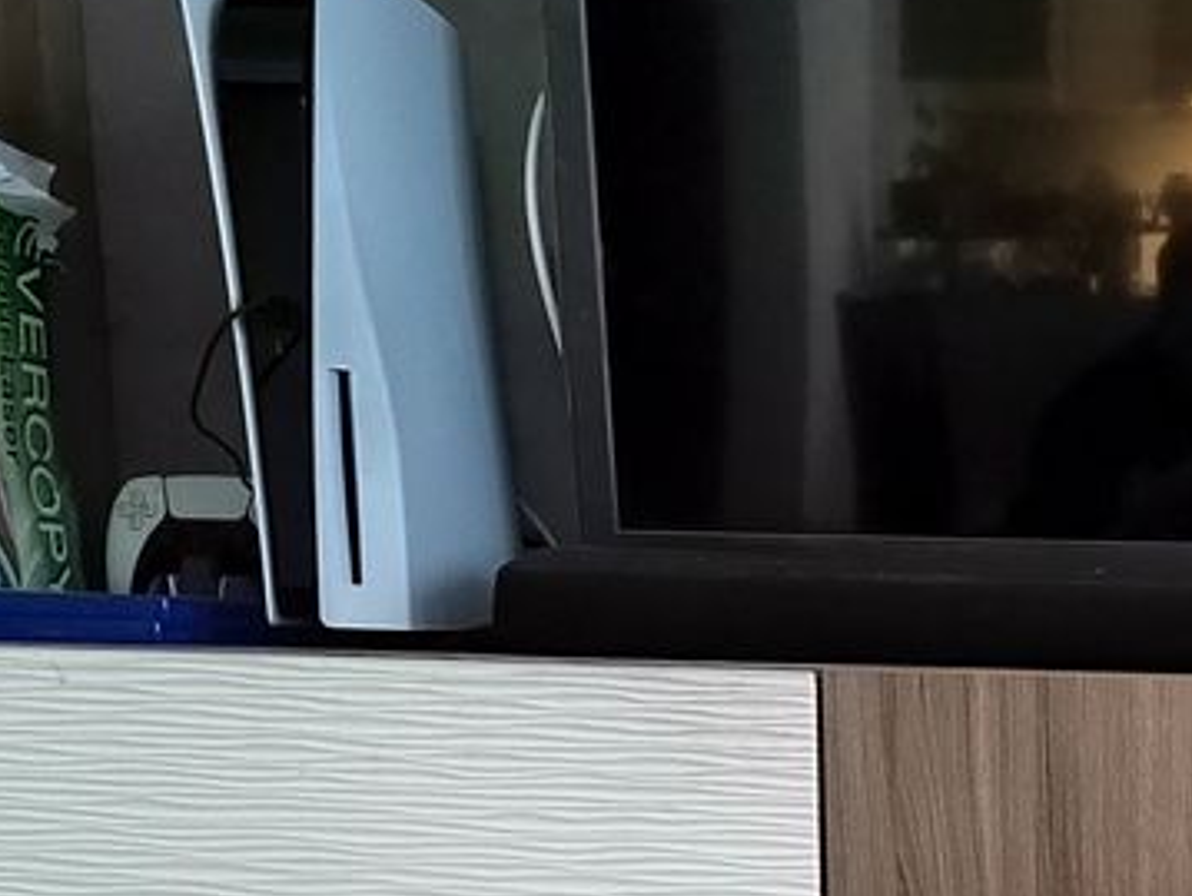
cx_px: 1215
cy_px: 1195
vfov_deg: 20.7
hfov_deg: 28.2
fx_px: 2206
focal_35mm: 64
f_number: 1.9
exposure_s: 1/16.7
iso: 4880
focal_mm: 5.52
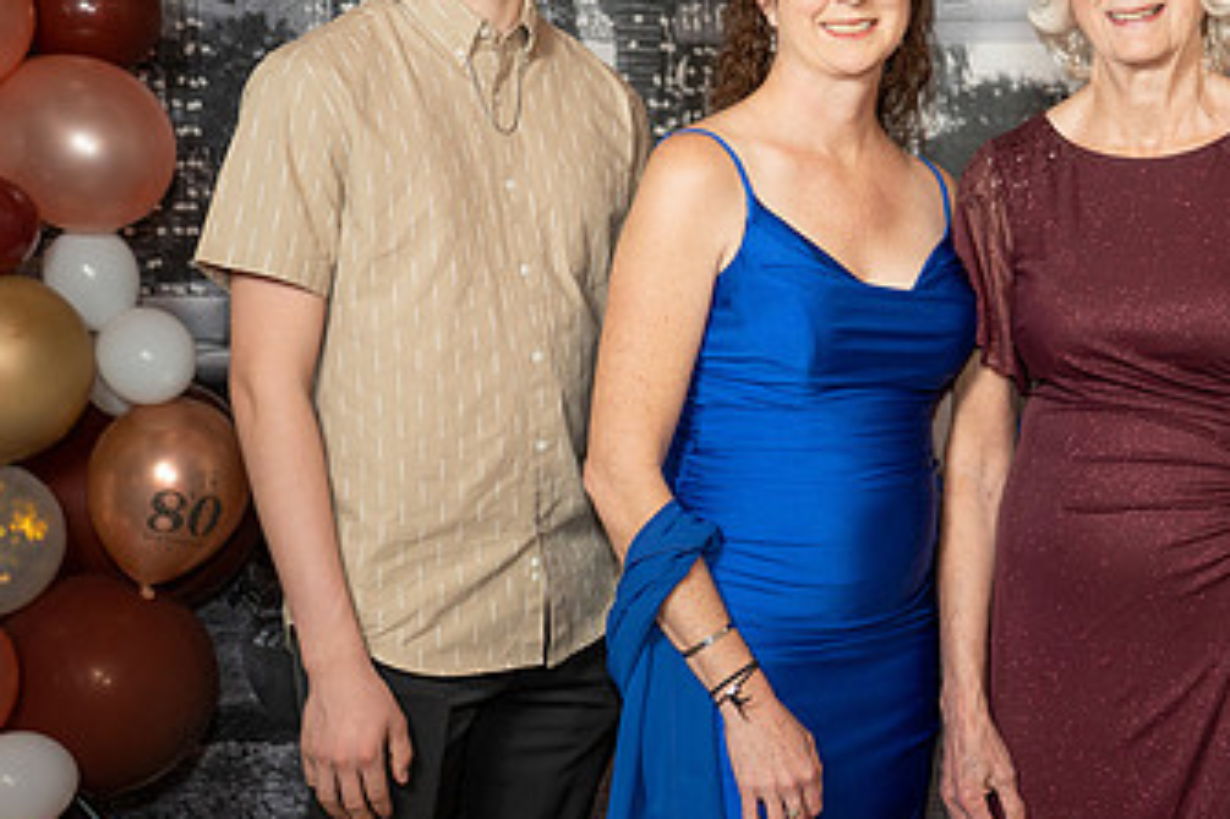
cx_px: 918
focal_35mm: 69
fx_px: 2356
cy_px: 263
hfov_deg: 28.8
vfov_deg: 19.6
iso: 1000
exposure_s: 1/160
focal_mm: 39.8
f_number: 2.8
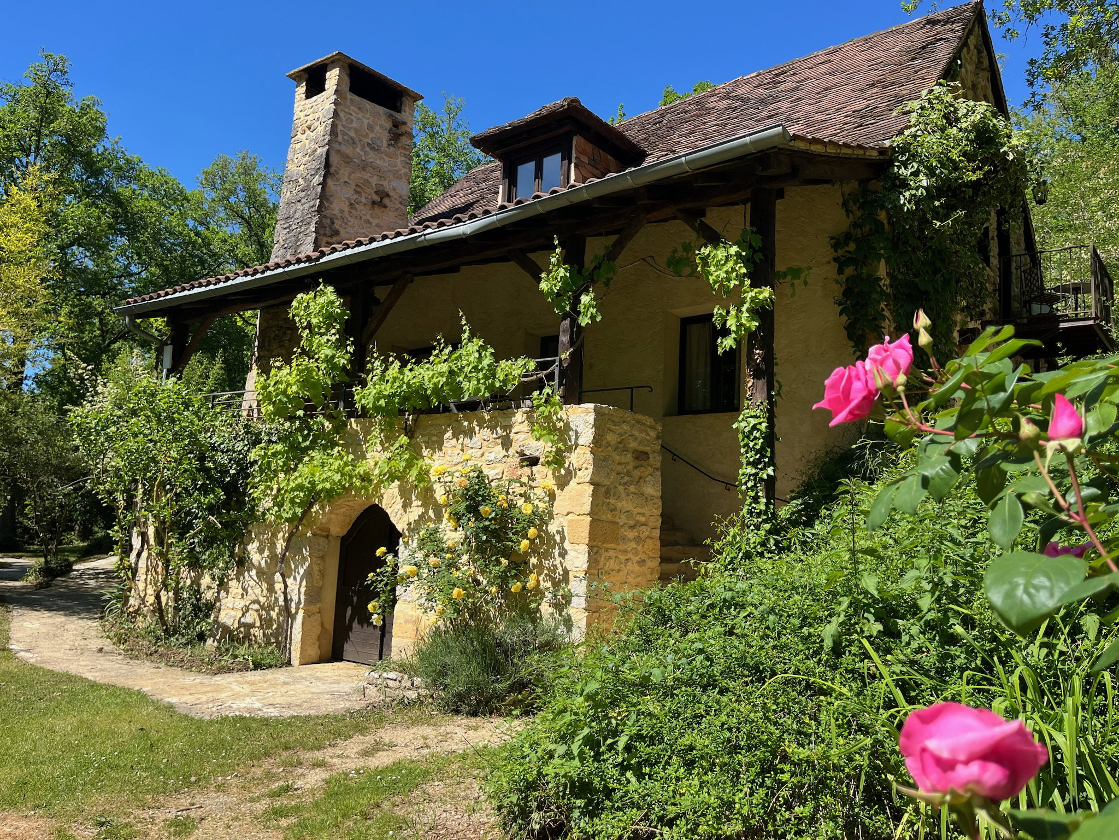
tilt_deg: +7.7
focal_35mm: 26
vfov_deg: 53.1
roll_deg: -2.2
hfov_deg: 67.3
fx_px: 840
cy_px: 420
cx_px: 560
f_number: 1.6
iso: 50
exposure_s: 1/1580
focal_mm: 5.1
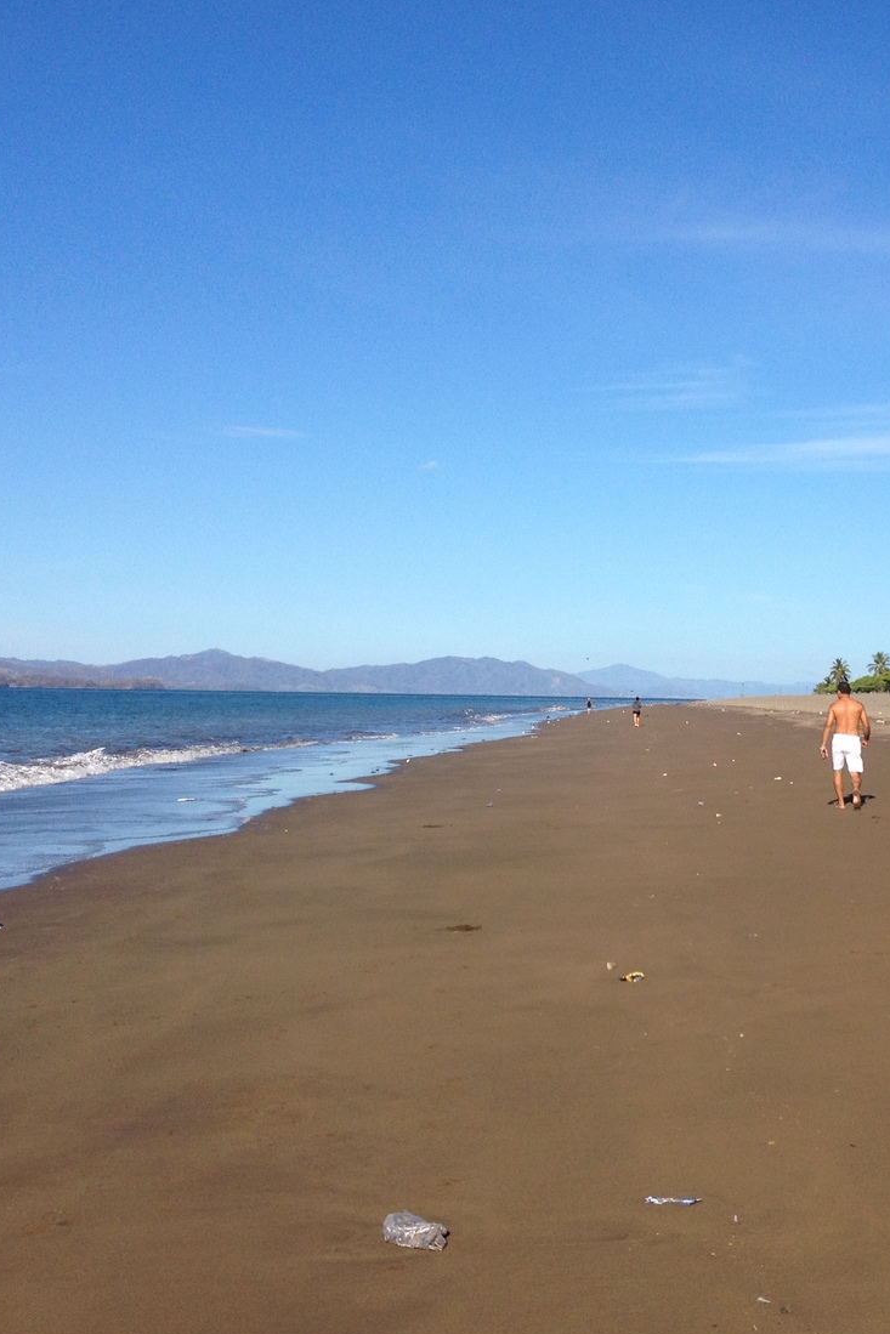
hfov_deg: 25.3
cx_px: 648
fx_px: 1965
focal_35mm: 53
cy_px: 681
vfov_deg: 37.5
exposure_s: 1/2404
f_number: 2.4
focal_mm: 4.28
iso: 50
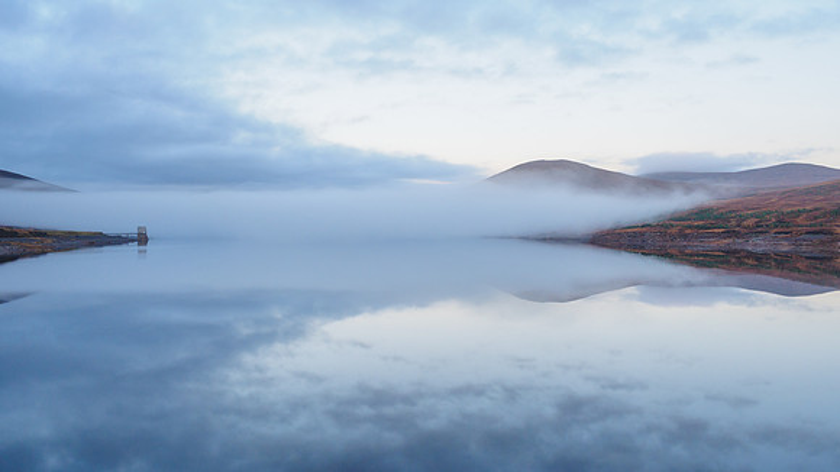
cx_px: 420
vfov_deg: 44.1
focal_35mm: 26
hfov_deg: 71.6
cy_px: 236
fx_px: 582
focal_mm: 12
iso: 200
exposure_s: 1/25
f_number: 7.1
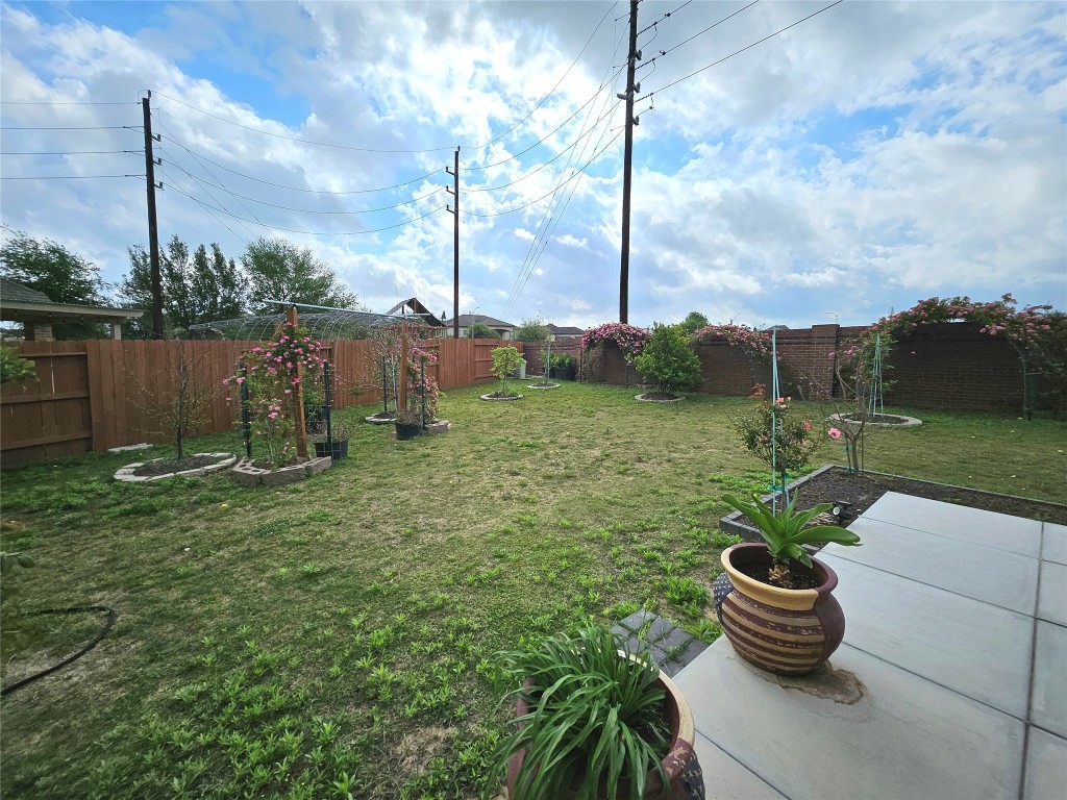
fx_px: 401
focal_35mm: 13
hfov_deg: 106.2
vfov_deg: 89.9
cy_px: 400
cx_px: 534
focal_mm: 1.74
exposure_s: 1/2500
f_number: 2.2
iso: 32
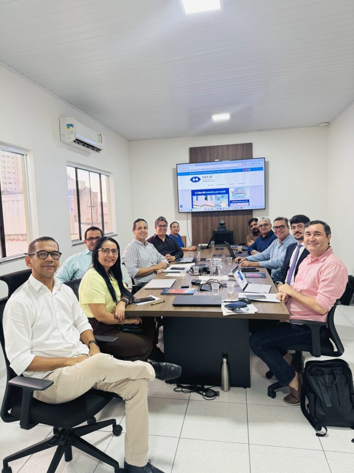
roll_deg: +1.9
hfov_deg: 56.8
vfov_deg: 71.6
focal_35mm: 24
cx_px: 177
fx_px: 327
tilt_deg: -4.9
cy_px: 236
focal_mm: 6.76
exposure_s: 1/60
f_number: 1.78
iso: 160
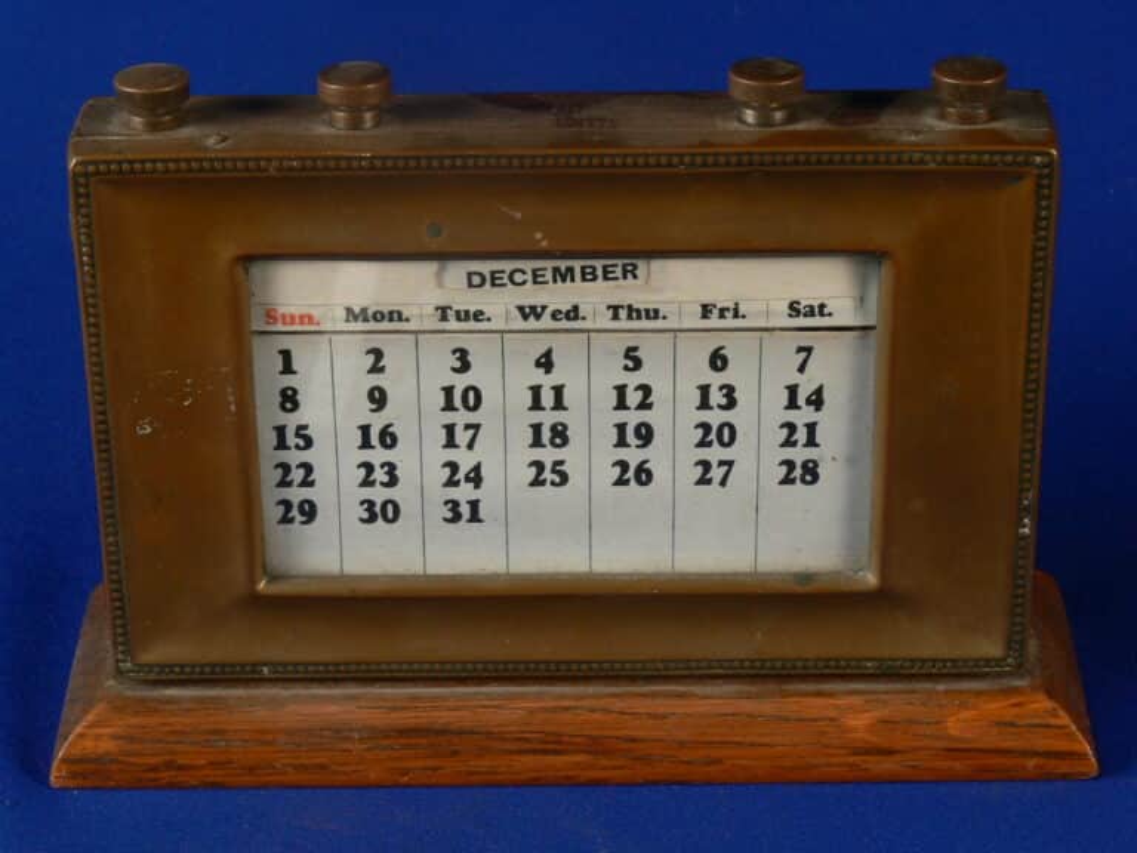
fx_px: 3252
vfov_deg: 14.9
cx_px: 568
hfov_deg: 19.8
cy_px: 426
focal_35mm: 99
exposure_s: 1/30
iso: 80
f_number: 3.2
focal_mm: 13.9
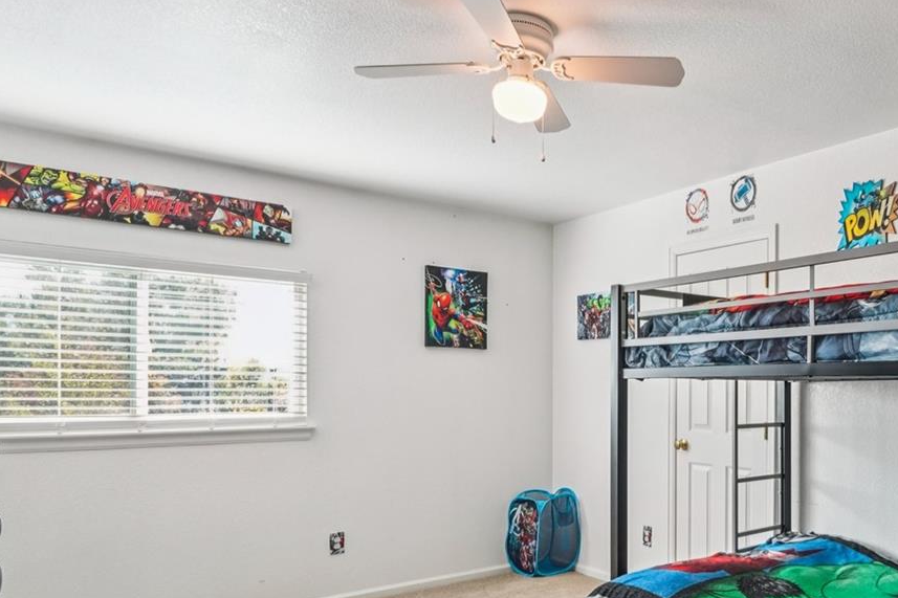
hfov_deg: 60.9
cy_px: 371
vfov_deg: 46.0
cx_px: 701
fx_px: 698
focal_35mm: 28
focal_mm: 10
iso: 800
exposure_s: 1/8
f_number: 8
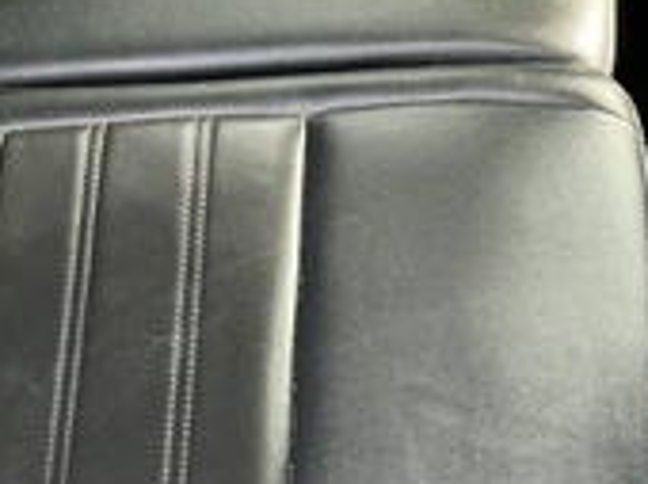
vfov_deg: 21.4
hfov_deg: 28.2
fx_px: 1234
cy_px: 492
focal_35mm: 66
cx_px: 53
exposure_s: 1/60
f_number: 1.8
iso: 125
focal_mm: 3
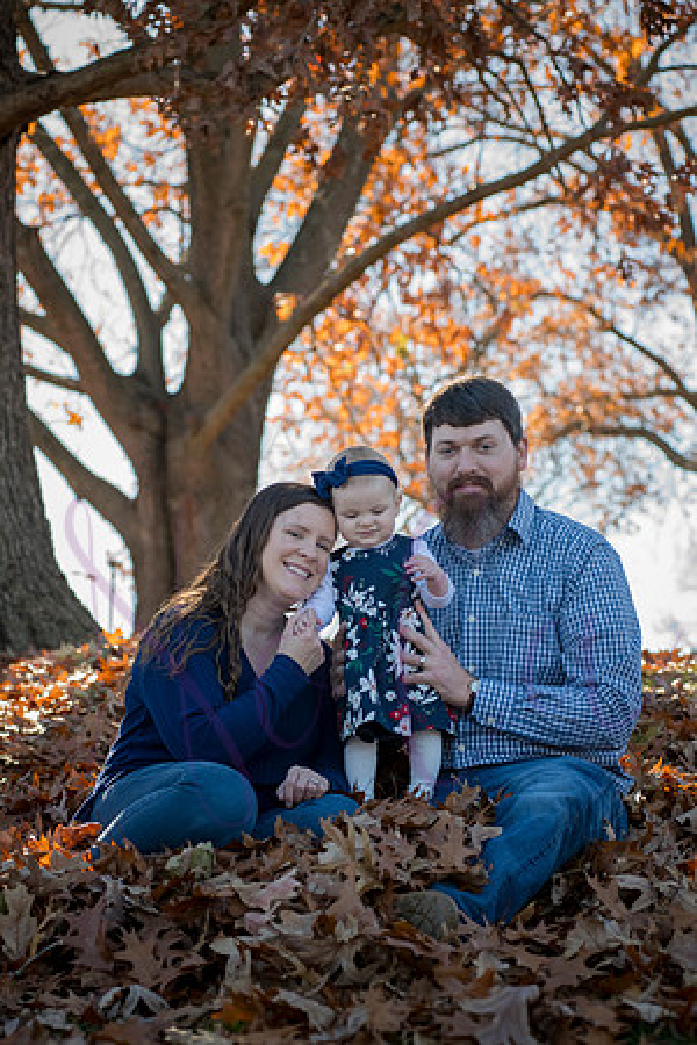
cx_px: 348
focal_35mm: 80
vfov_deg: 25.4
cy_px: 522
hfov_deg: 17.1
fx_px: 2323
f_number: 5.6
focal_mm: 80
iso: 400
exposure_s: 1/320
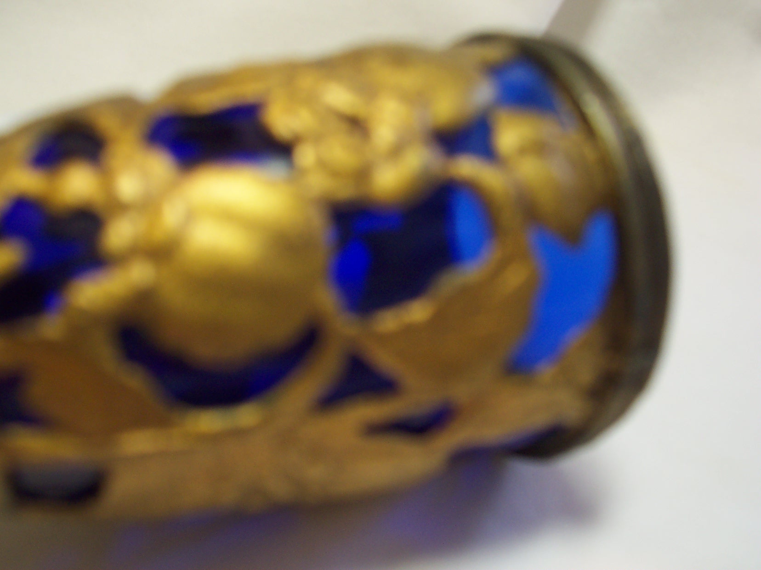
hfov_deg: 50.1
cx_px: 380
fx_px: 813
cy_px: 285
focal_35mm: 37
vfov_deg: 38.7
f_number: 2.8
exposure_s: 1/30
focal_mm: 5.6
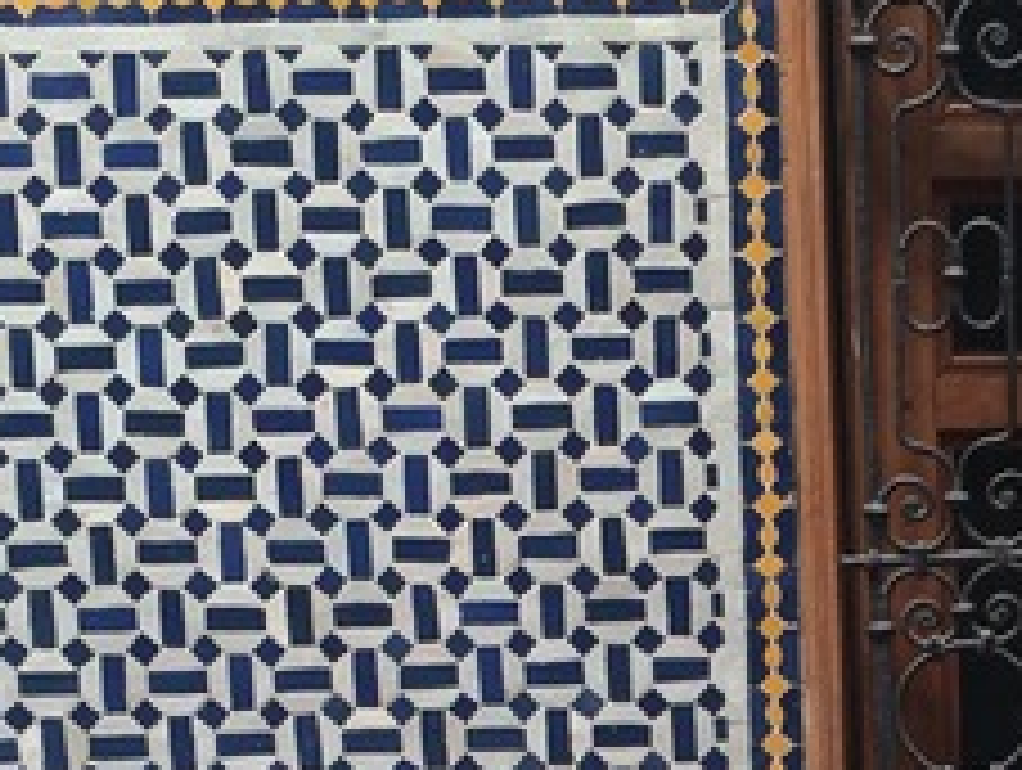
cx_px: 936
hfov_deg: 18.9
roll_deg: +0.8
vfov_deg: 13.9
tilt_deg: -11.5
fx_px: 3016
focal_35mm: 102
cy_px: 1054
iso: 32
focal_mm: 4.15
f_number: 2.2
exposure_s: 1/101
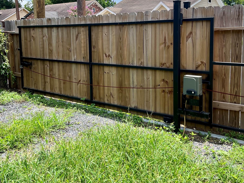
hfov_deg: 48.9
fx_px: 268
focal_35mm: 38
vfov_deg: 37.3
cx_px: 109
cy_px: 60
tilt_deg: -5.5
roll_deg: +1.8
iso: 50
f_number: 1.5
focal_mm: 5.7
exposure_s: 1/2695
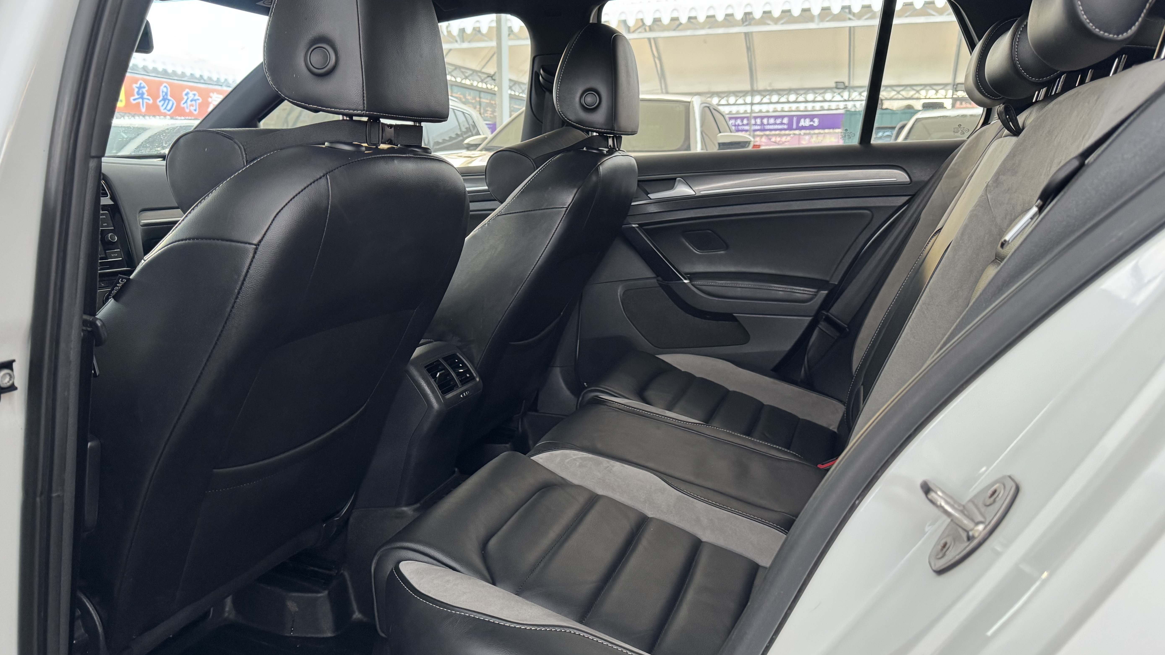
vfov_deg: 42.8
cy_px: 289
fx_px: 834
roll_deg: +0.5
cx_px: 580
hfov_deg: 69.9
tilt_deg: -8.0
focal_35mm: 27
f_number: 1.78
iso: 400
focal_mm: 6.76
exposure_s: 1/60
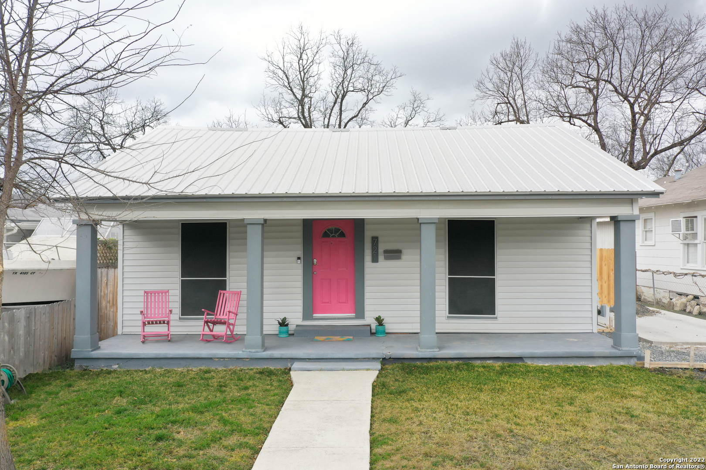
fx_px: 549
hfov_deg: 65.5
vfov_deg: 46.4
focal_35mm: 28
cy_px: 235
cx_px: 353
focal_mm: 10.26
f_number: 5
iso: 100
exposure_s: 1/320
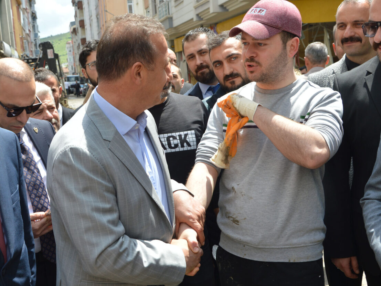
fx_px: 440
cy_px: 144
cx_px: 209
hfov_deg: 46.7
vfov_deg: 36.0
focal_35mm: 40
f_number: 7.1
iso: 100
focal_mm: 24
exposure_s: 1/200
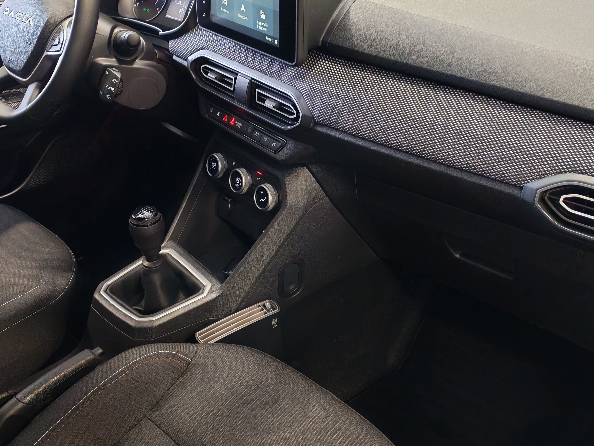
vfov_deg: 34.3
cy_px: 195
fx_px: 721
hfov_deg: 44.7
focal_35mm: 42
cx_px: 251
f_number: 1.9
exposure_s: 1/100
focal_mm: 6.12
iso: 1187
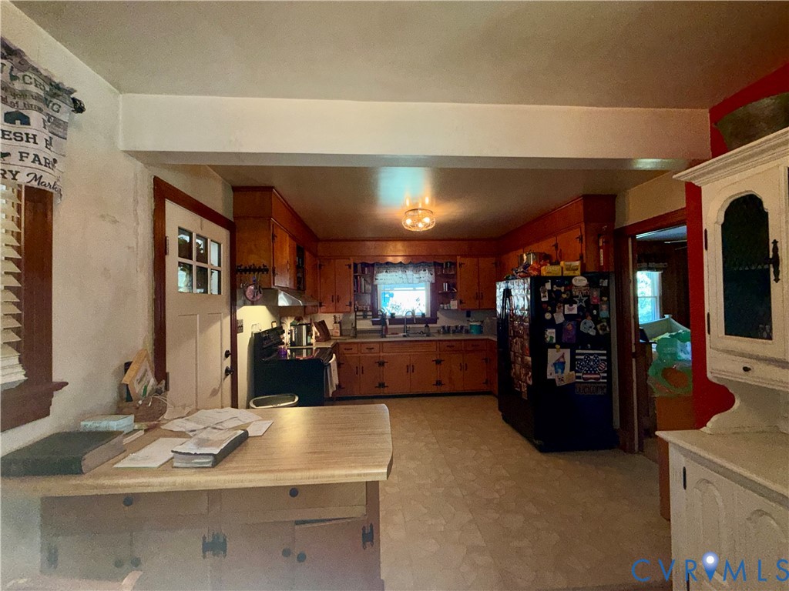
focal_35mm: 14
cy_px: 296
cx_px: 394
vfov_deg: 85.7
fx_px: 319
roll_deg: +0.8
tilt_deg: +0.9
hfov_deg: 102.1
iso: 125
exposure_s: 1/60
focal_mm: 2.22
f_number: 2.2
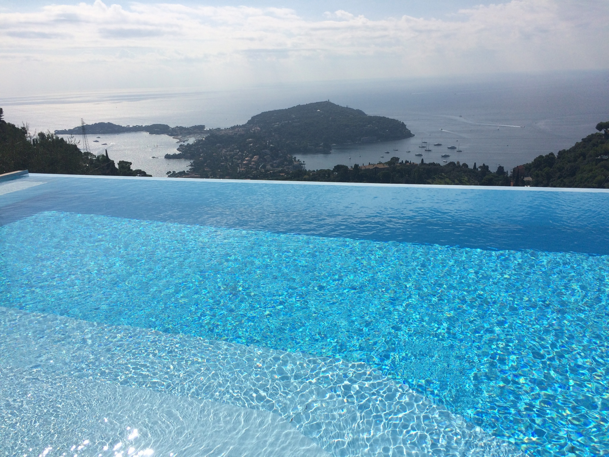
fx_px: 510
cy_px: 228
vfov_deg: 48.2
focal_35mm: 29
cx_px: 304
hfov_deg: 61.7
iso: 32
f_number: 2.2
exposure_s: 1/8264
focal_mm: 4.15
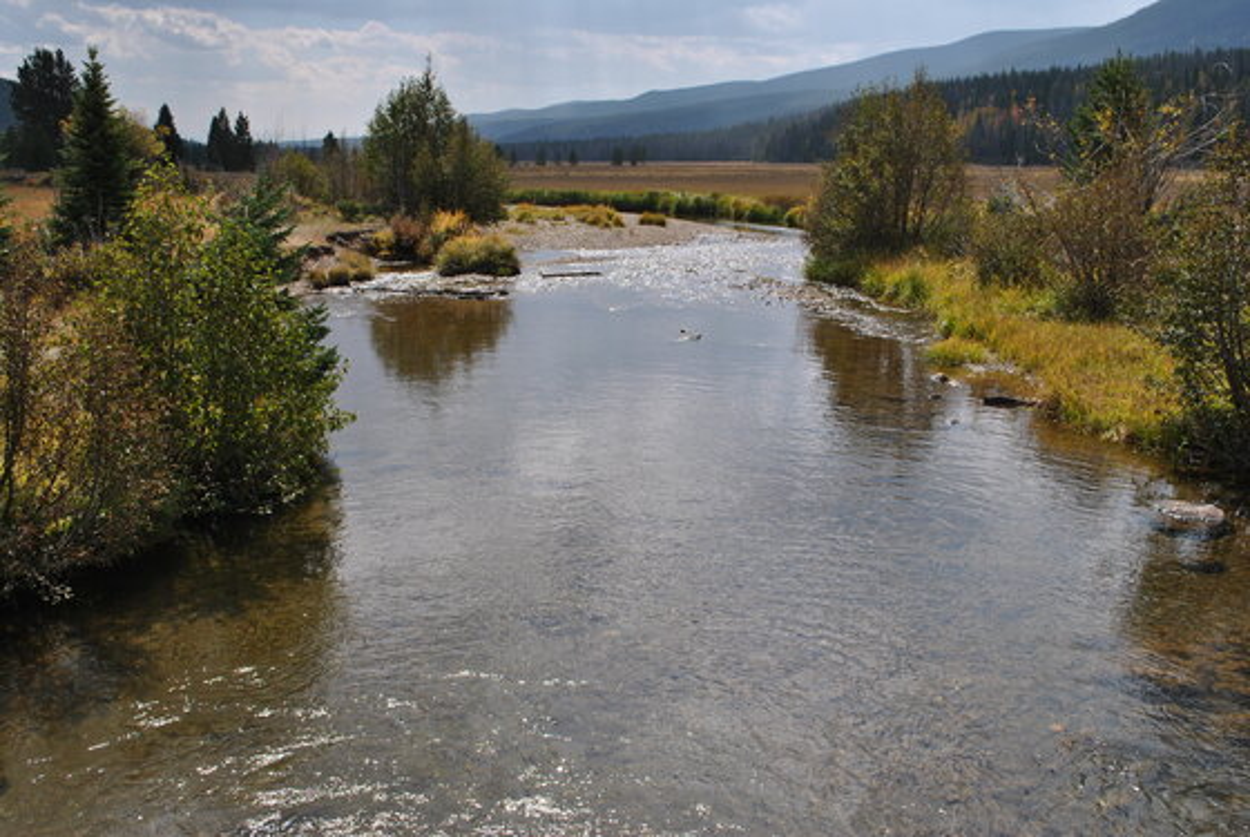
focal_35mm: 36
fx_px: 1252
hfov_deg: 53.1
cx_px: 625
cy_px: 418
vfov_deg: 37.0
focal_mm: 24
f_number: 9
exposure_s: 1/320
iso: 100
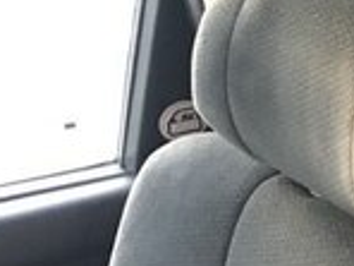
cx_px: 775
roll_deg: -2.9
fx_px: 1278
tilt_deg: -18.4
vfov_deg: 11.8
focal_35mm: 125
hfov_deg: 13.0
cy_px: 202
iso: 100
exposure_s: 1/11
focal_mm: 3.99
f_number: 1.8
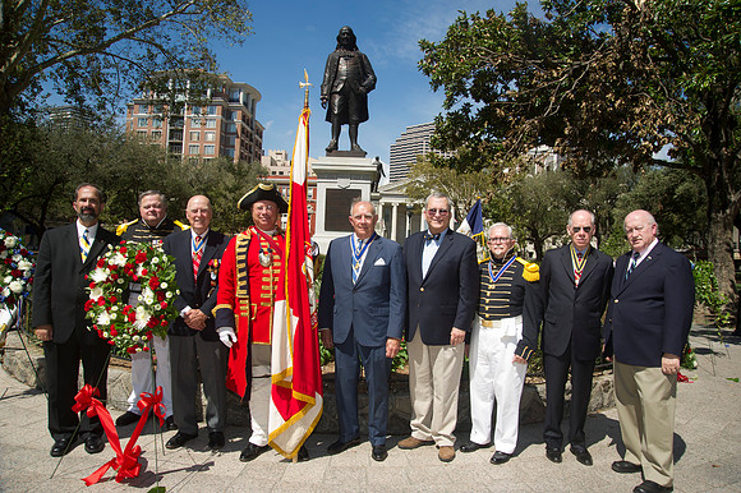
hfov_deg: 73.8
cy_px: 246
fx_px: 494
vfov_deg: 53.1
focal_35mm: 24
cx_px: 370
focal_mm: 24
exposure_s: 1/250
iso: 200
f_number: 9
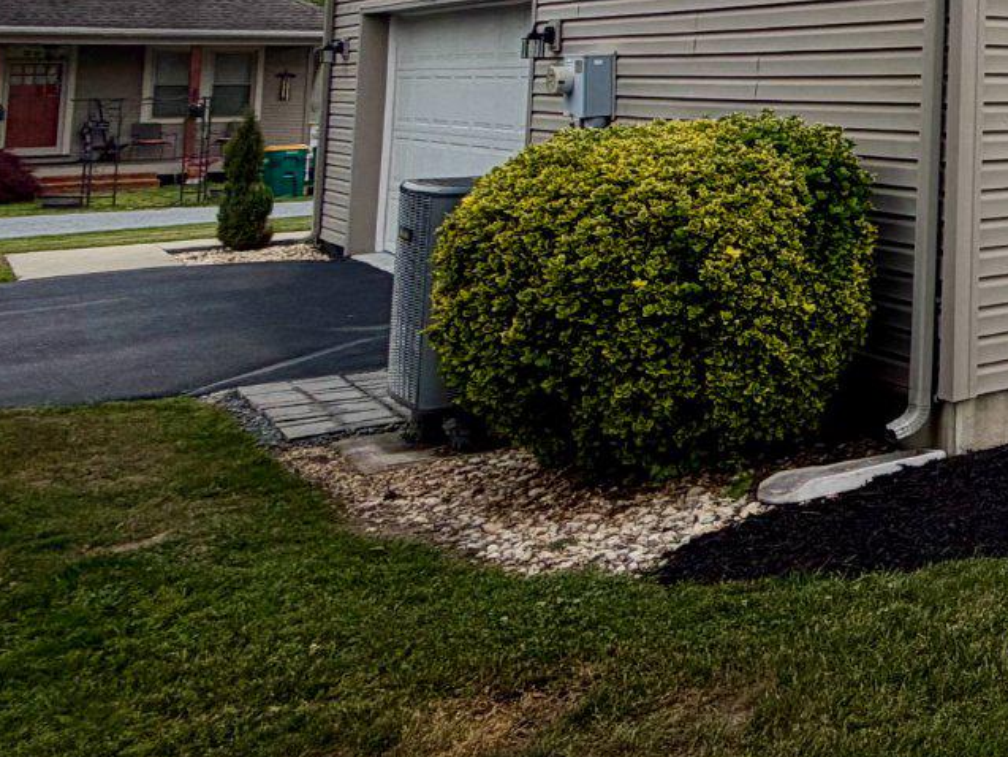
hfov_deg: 26.7
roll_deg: -0.1
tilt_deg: +4.5
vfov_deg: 29.7
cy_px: -29
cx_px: 1581
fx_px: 1311
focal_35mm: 45
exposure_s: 1/830
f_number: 2.2
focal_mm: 2.22
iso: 20
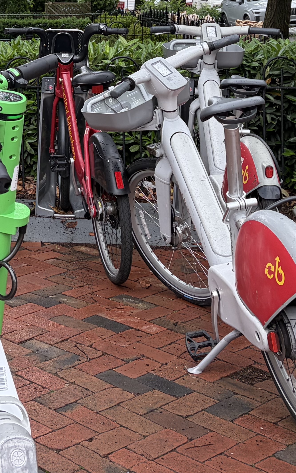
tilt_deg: -2.4
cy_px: 24
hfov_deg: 16.4
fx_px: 955
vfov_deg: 26.6
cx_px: -113
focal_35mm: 74
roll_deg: +1.7
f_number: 1.6
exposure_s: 1/561
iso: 64
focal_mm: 5.96
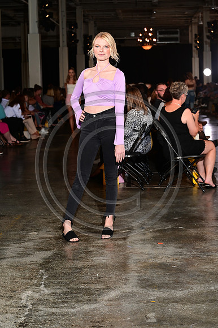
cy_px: 164
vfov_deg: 28.9
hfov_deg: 19.4
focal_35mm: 70
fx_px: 637
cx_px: 109
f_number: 6.3
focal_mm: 70
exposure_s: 1/125
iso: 1000
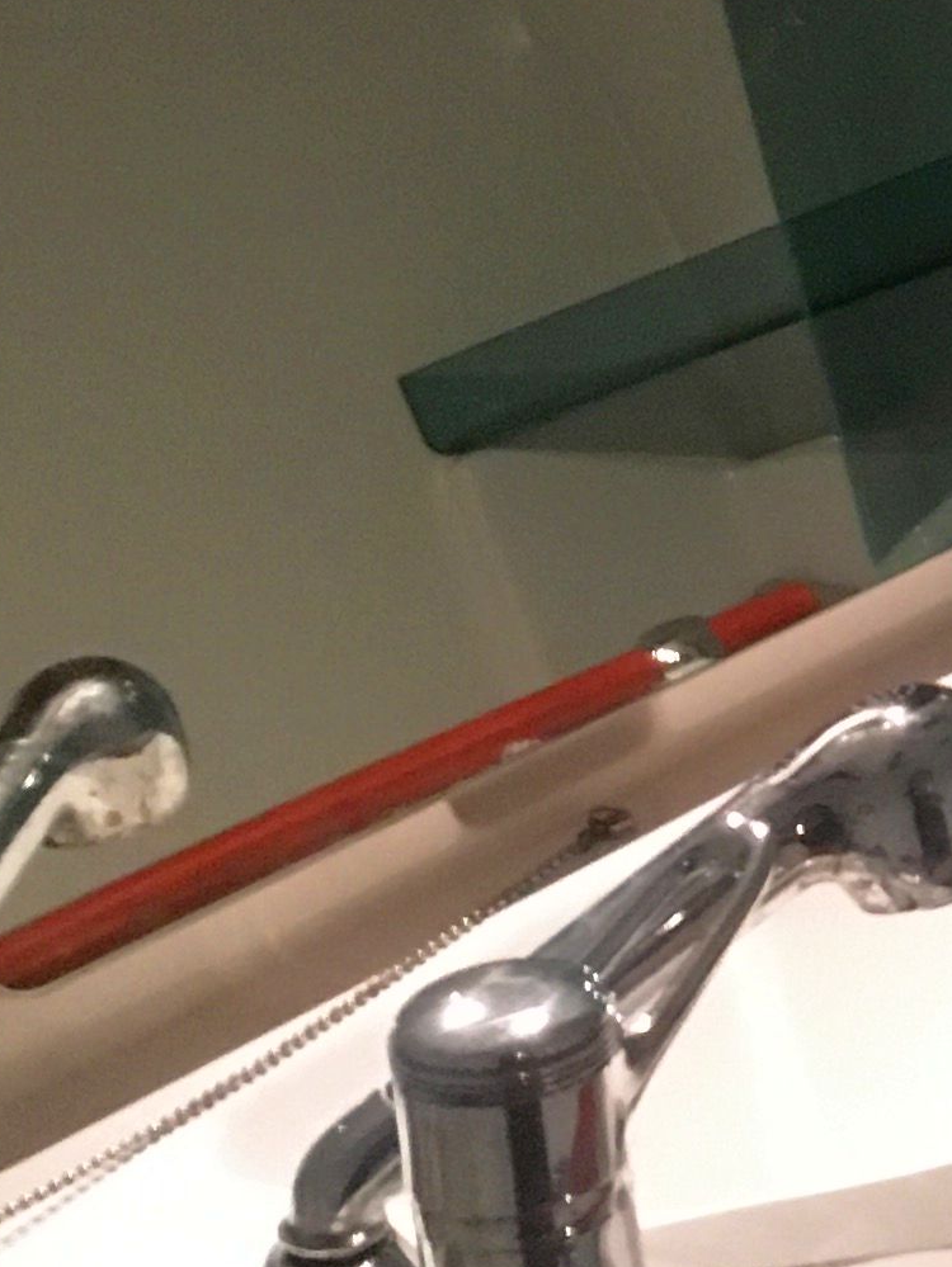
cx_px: 1616
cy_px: 287
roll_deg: +0.9
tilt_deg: -19.3
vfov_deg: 16.7
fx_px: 4288
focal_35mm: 117
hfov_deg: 11.8
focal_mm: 4.15
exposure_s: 1/17
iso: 250
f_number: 2.2
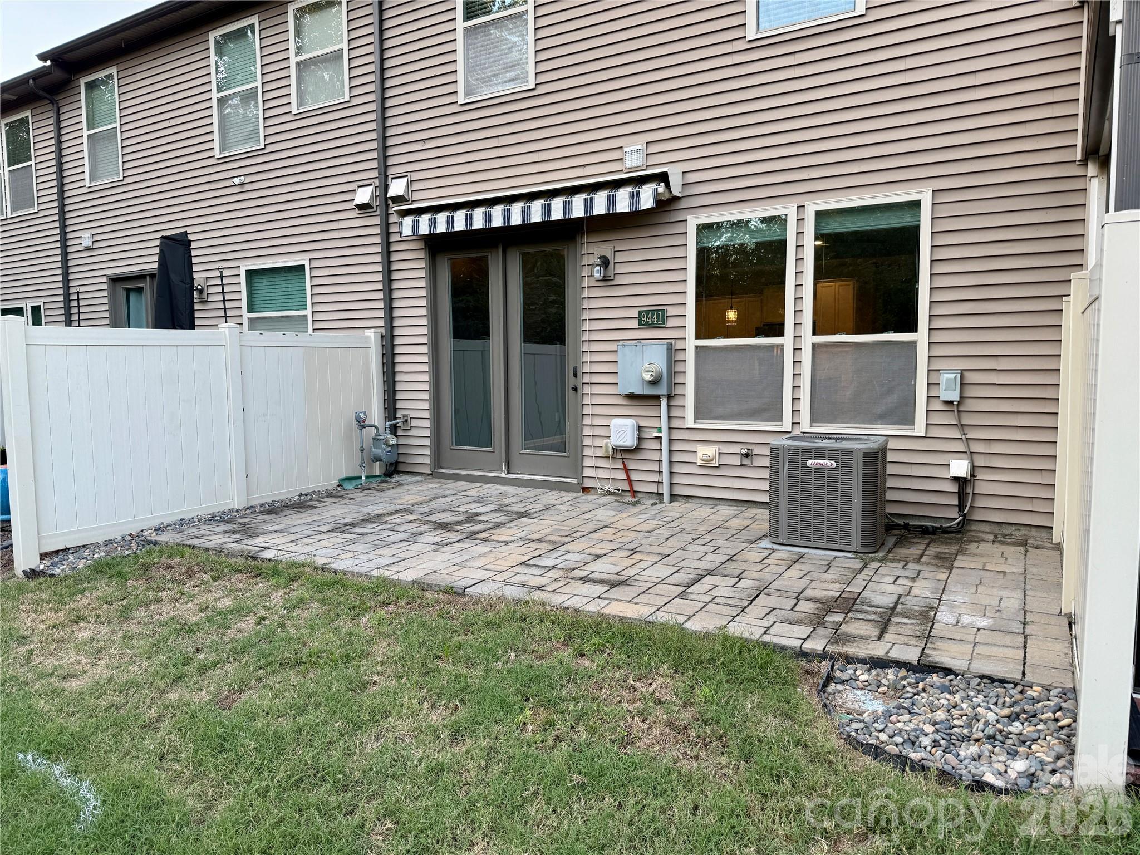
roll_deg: -0.1
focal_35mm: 24
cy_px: 428
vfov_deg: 56.8
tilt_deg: -5.1
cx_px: 570
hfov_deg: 71.6
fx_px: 790
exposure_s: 1/121
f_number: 1.78
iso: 64
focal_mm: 6.76
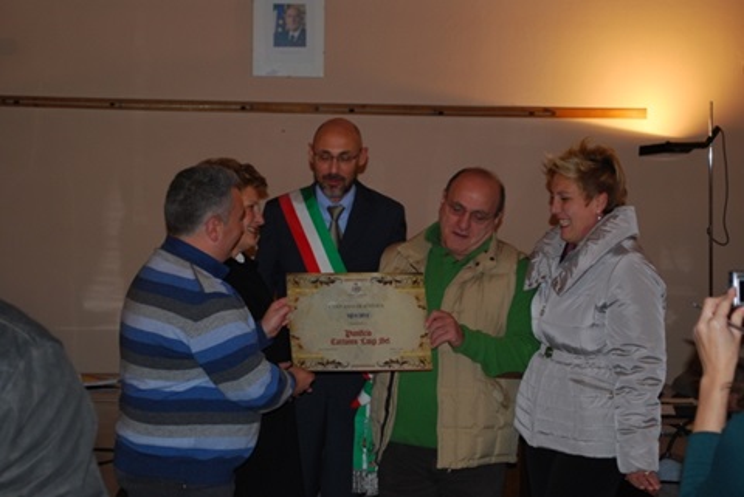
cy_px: 248
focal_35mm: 82
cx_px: 372
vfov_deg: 16.6
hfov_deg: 24.6
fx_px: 1707
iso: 320
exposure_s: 1/60
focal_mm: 55
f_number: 5.6
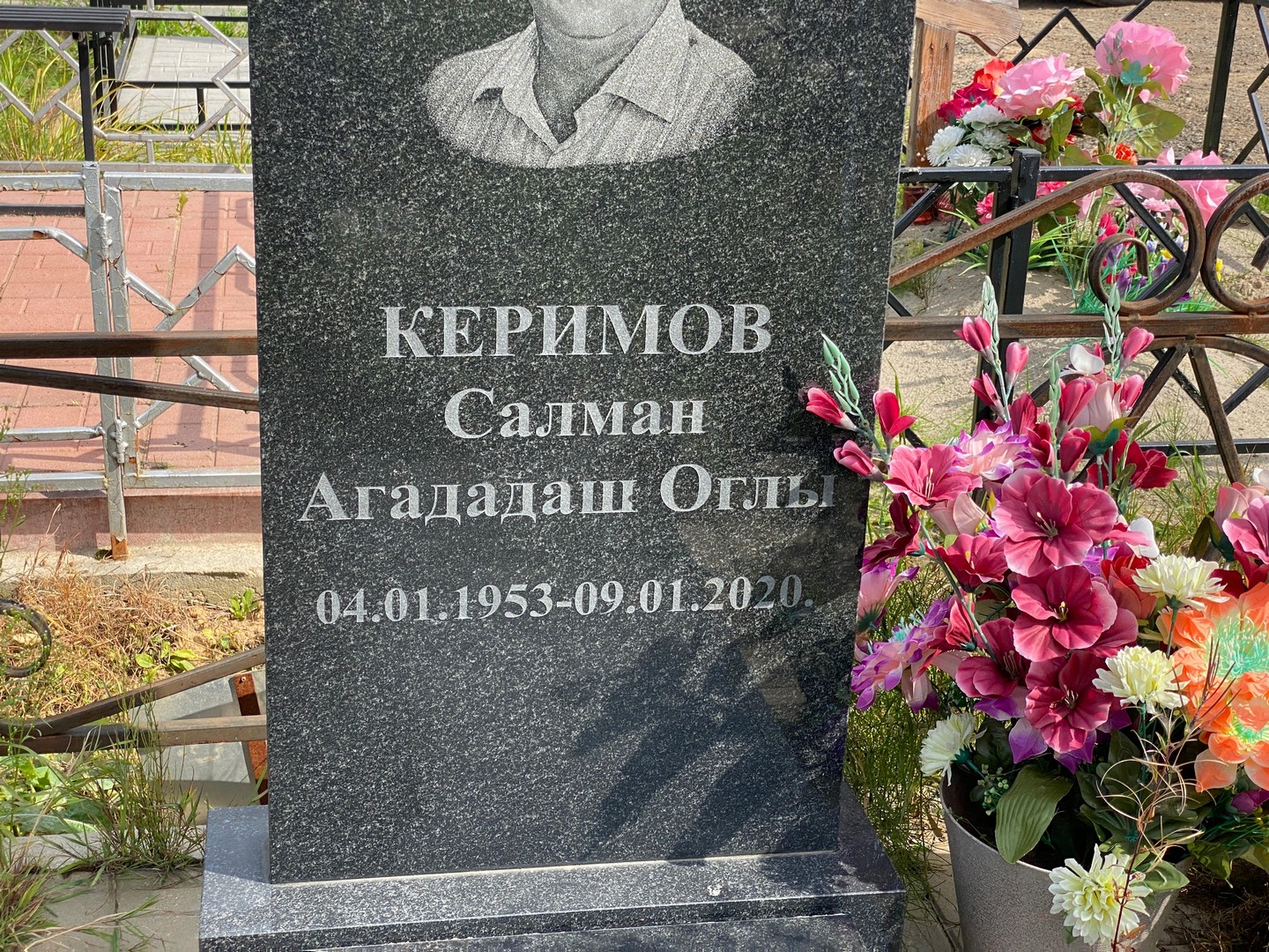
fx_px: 1906
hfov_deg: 36.8
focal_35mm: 52
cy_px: 476
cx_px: 634
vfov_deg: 28.0
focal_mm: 6
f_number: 2
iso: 20
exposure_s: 1/959
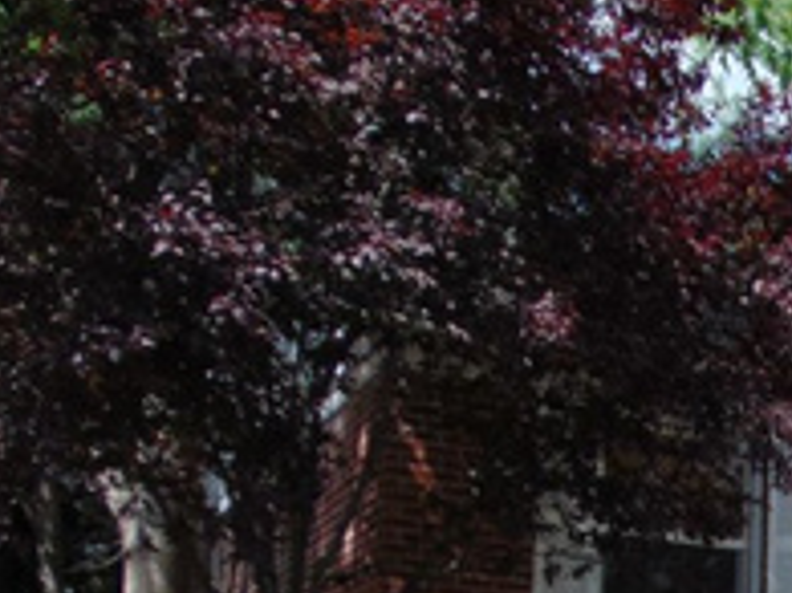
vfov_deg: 16.5
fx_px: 1875
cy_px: 869
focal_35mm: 82
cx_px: 1125
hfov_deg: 20.9
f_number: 3
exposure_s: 1/800
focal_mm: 4.5
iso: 80
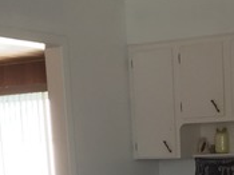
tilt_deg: -8.8
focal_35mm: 106
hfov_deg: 18.4
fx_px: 716
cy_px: 270
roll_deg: +2.2
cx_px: 191
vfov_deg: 13.1
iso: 32
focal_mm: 4.15
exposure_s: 1/40
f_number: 2.2
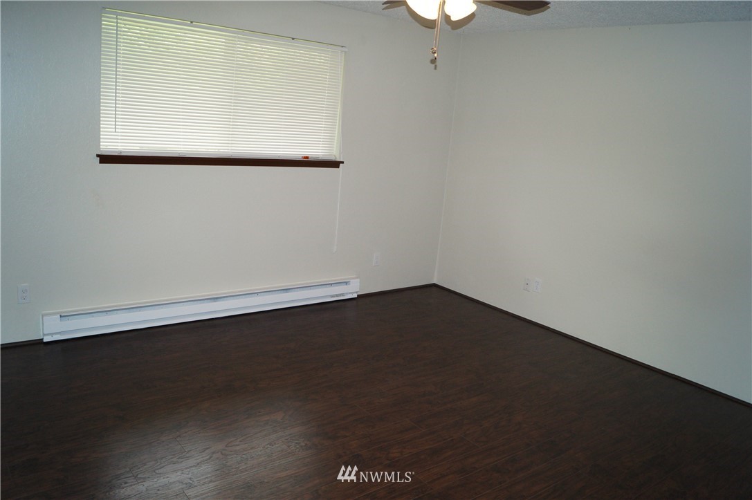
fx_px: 564
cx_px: 376
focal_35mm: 27
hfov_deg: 67.4
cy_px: 250
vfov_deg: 47.9
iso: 800
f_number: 3.5
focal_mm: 18
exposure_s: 1/160
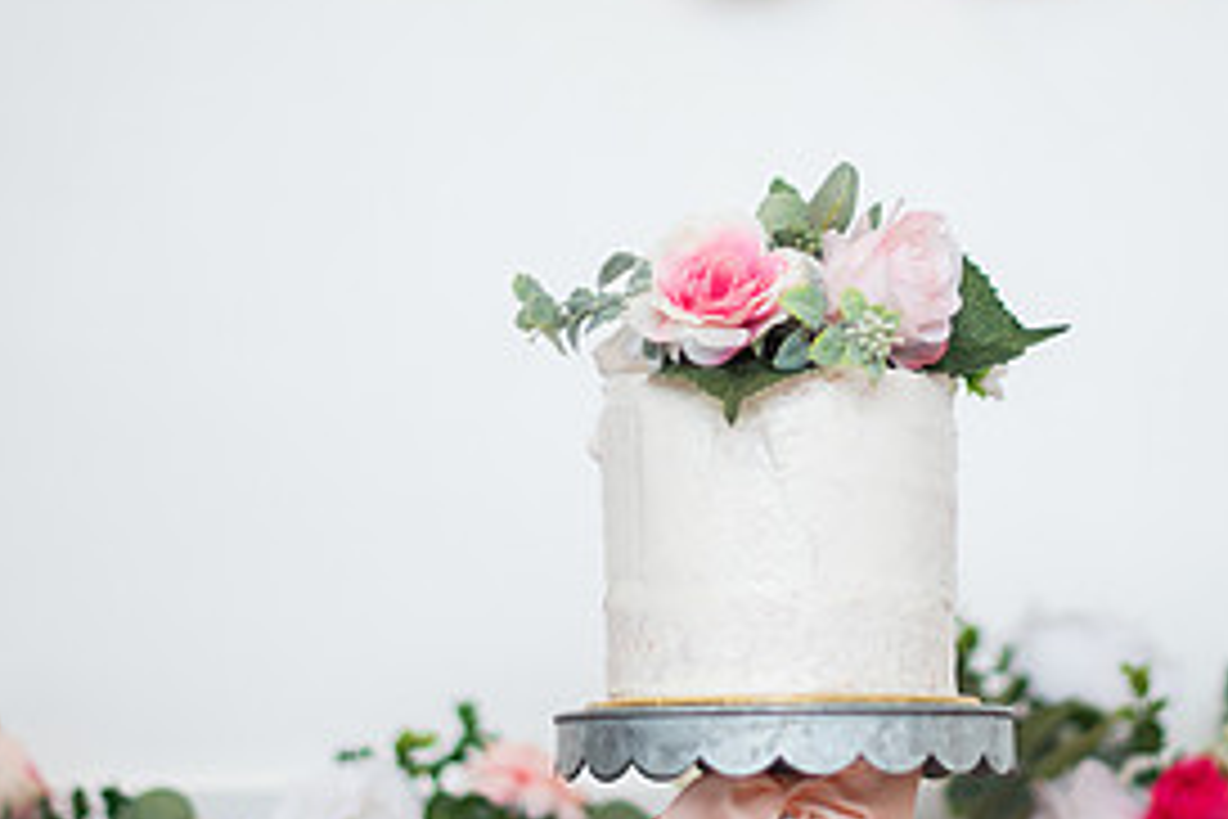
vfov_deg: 12.2
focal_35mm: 112
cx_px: 779
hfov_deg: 18.2
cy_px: 297
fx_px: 3820
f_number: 1.4
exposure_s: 1/320
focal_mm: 50
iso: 200
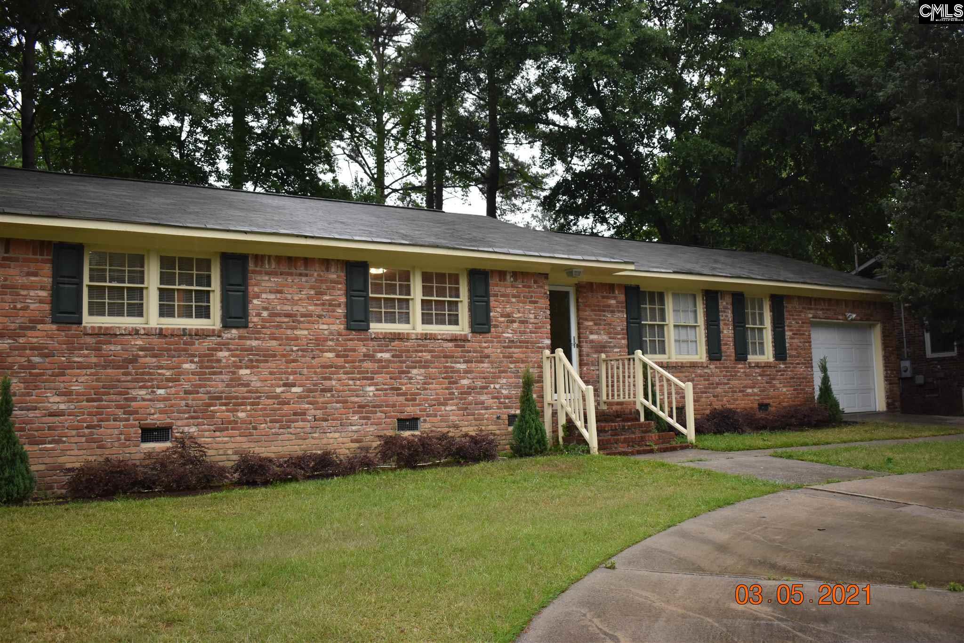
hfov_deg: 53.1
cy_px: 322
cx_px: 482
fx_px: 964
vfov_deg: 36.9
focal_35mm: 36
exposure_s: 1/200
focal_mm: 24
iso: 800
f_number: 3.8
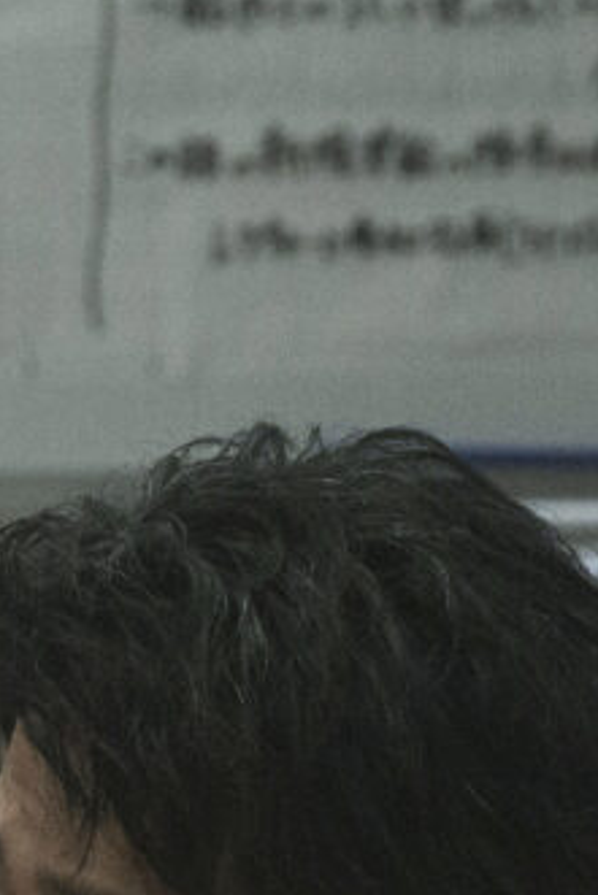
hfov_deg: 1.8
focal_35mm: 765
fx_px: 19040
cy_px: 566
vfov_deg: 2.7
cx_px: -1521
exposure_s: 1/160
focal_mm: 99
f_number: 5
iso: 3200
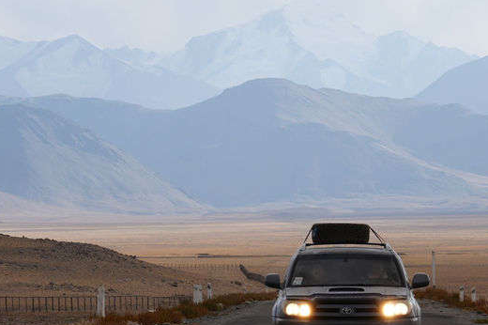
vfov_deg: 5.0
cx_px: 320
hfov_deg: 7.5
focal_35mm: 274
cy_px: 116
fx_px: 3712
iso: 100
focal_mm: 89
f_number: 9
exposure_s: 1/200
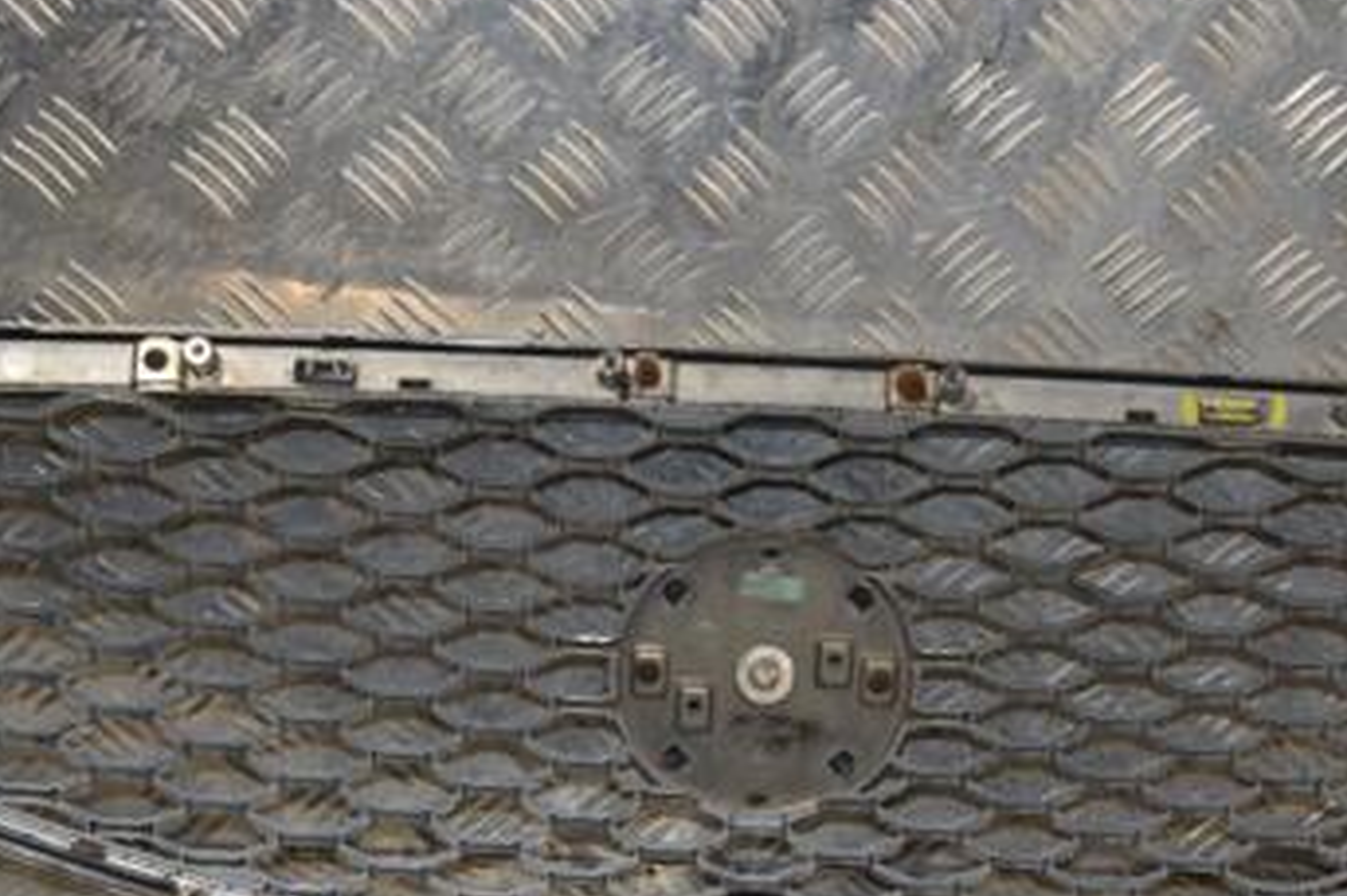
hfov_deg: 29.6
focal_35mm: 68
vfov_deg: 19.9
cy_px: 657
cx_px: 775
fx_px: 2543
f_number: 8
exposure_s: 1/200
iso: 800
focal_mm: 26
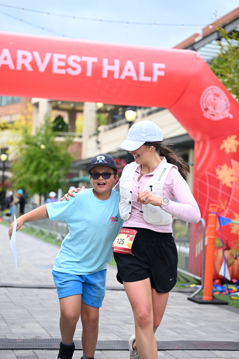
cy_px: 180
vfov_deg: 28.8
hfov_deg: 19.5
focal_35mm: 70
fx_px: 697
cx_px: 120
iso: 640
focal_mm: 70
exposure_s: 1/2000
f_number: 2.8
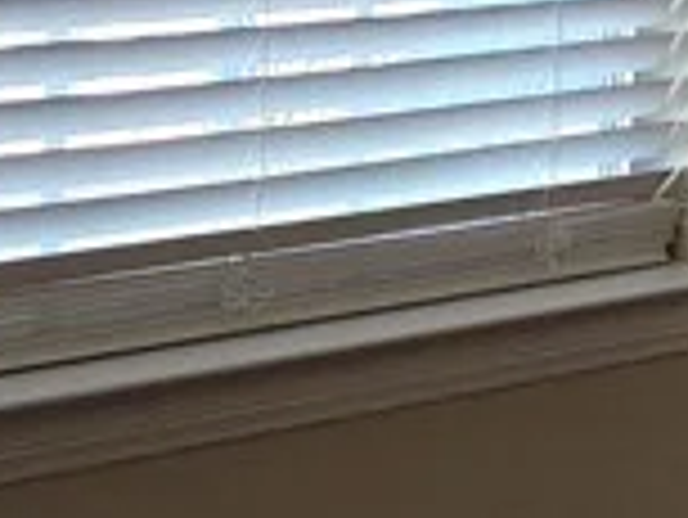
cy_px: -288
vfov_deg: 9.4
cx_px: 1479
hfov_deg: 11.3
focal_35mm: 154
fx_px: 3063
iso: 80
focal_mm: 5.4
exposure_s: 1/120
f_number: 1.8
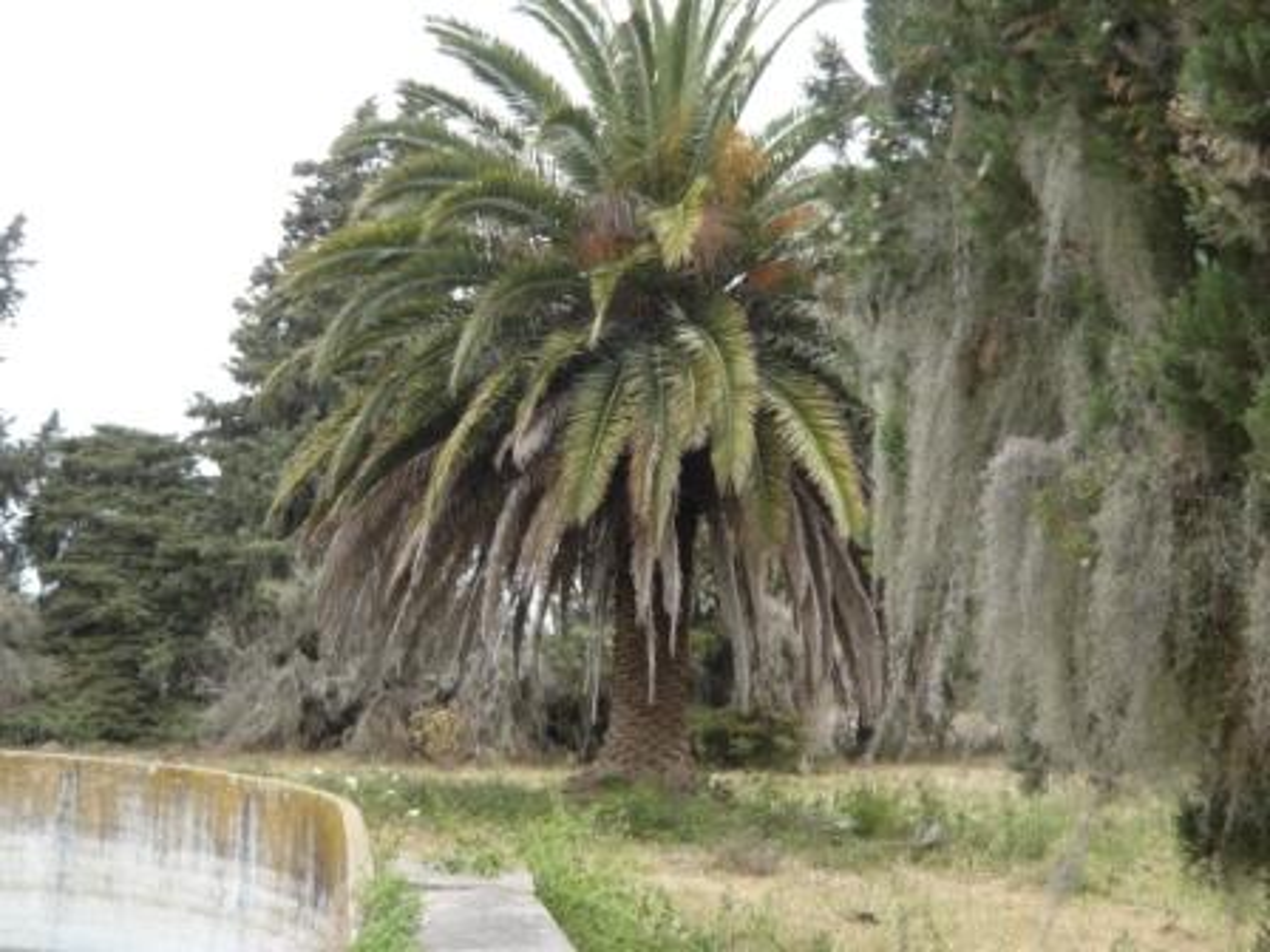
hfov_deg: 45.8
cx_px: 635
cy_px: 476
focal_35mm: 41
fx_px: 1504
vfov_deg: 35.1
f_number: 2.8
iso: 100
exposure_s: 1/320
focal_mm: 4.6
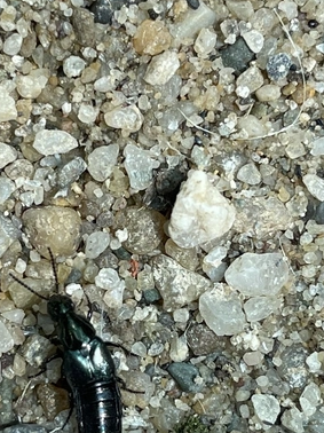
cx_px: 81
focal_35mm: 44
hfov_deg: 32.2
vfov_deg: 40.8
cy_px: 359
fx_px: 550
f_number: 1.6
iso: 32
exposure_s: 1/276
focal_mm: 4.2
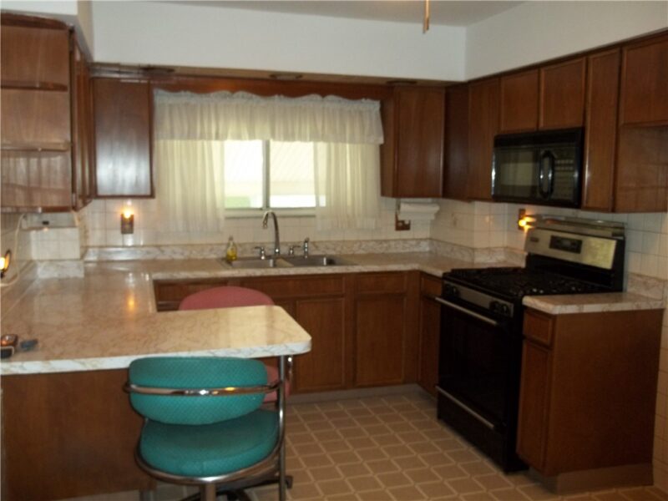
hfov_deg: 55.4
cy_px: 250
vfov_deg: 42.9
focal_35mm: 33
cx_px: 334
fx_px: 637
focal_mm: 5.9
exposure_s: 1/30
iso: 160
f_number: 3.3
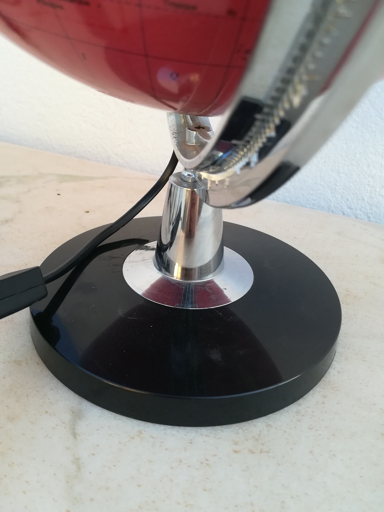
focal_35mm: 26
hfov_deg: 53.1
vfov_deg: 67.3
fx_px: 385
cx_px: 192
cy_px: 256
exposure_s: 1/100
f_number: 2.2
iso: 100
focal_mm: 3.83
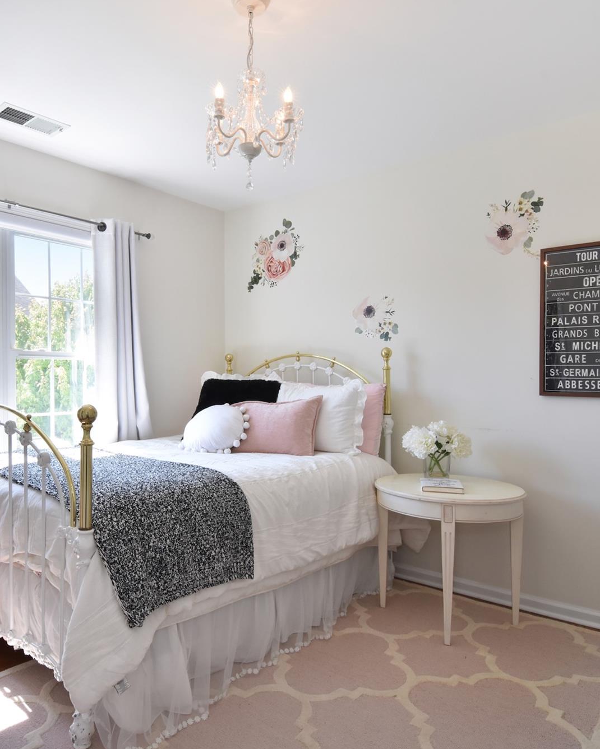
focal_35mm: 24
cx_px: 233
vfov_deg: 70.9
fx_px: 526
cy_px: 371
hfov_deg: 58.8
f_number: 11
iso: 640
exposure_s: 1/40
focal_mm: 11
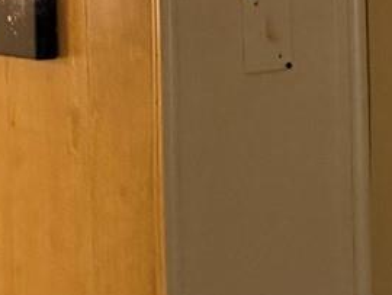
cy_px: -67
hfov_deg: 10.9
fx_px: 1609
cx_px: 1050
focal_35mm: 142
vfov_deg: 10.3
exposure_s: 1/40
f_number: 1.78
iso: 800
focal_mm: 6.76
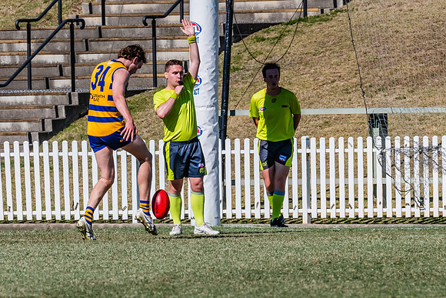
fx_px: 10185
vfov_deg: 1.7
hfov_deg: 2.5
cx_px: 85
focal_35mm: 822
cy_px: 100
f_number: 13
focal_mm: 420
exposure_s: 1/1600
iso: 800
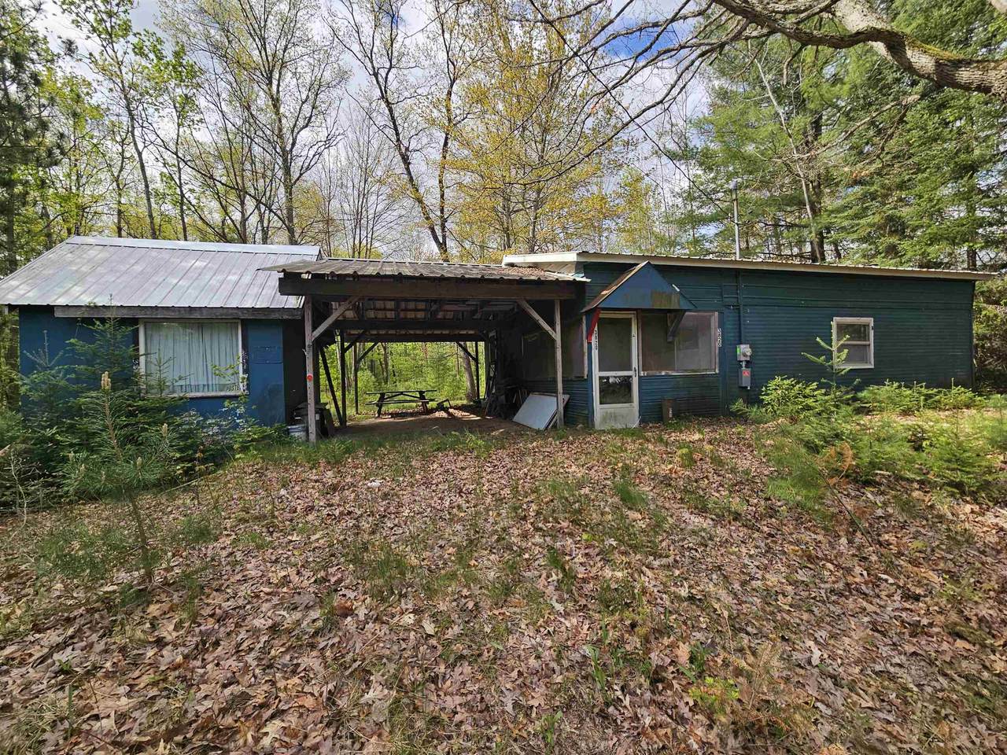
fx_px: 378
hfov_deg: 106.2
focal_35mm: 13
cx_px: 504
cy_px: 378
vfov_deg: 89.9
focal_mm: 2.2
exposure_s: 1/744
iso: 50
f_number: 2.2
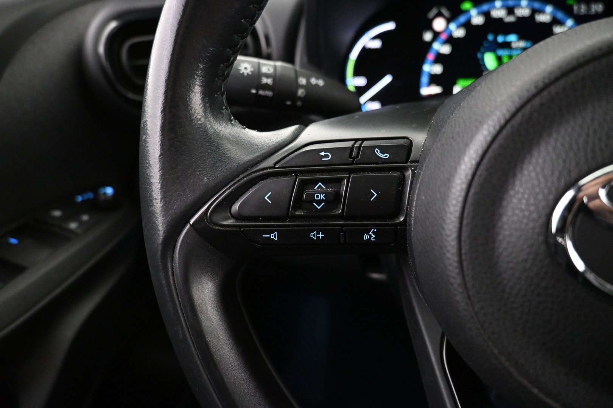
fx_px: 409
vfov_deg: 53.1
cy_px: 204
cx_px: 306
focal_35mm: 24
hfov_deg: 73.7
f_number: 3.5
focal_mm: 16
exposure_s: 1/30
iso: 4000
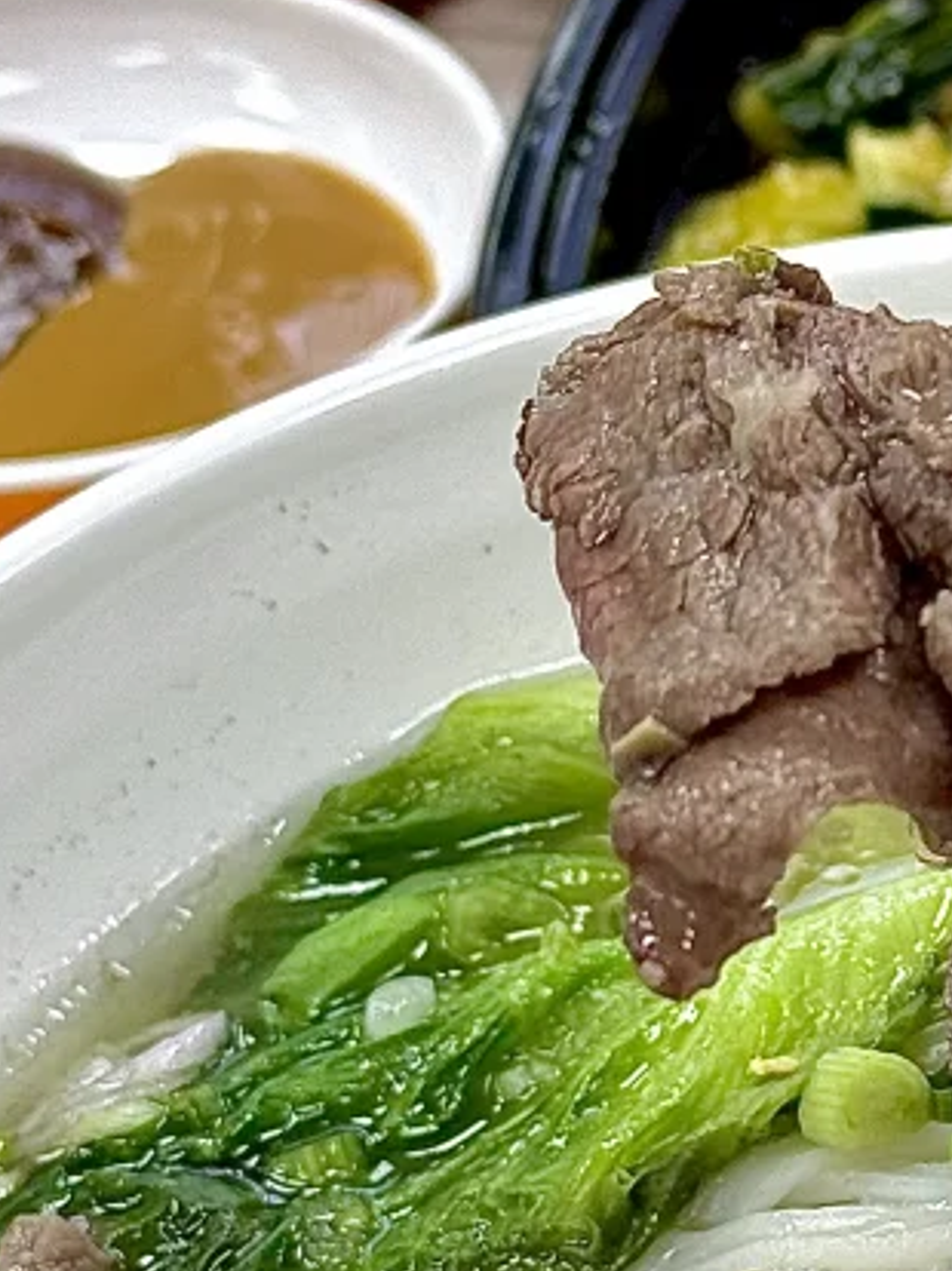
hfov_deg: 8.8
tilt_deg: -37.7
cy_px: 789
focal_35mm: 167
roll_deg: +1.4
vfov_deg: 11.8
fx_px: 6130
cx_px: 1124
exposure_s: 1/100
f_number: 1.78
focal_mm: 6.76
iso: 64
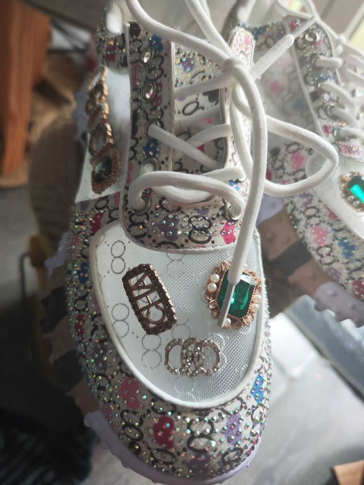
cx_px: 182
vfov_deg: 73.9
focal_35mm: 23
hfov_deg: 58.9
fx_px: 322
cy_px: 242
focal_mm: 7.01
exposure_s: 1/100
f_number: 1.69
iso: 271
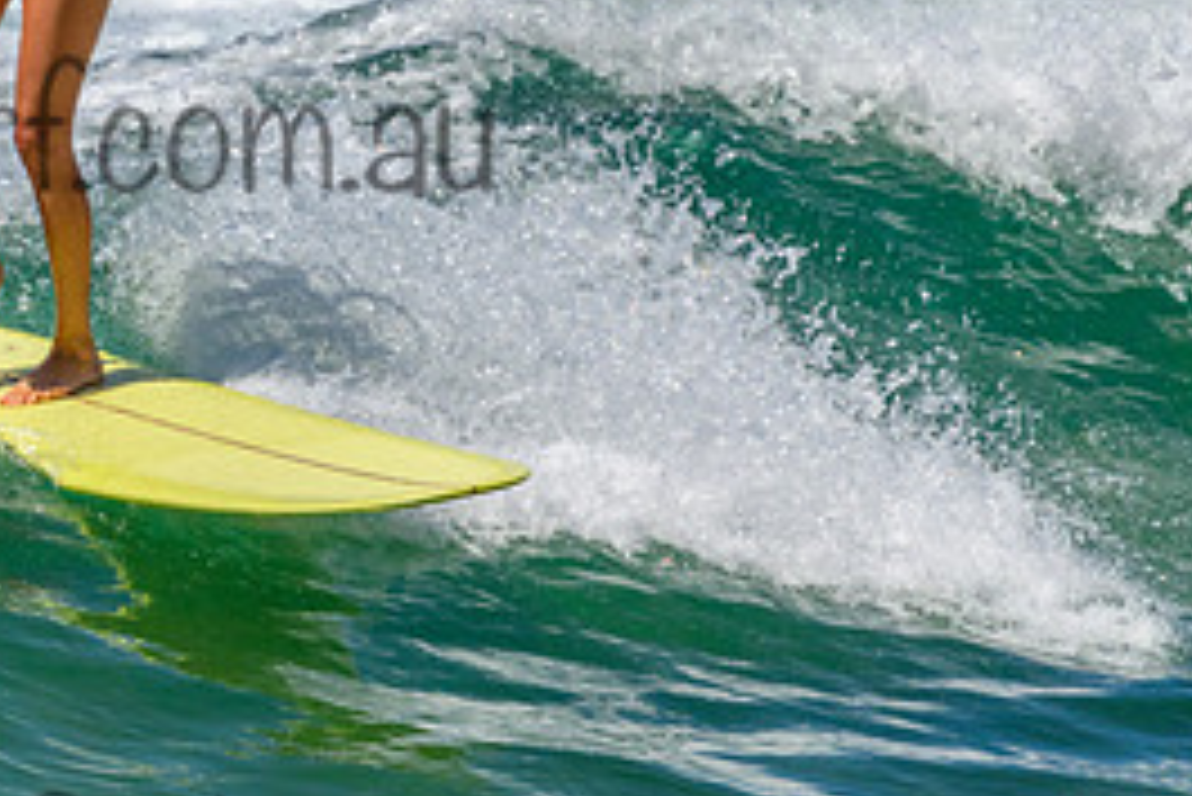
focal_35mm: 2411
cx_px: 51
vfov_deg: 0.6
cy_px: 130
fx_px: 79871
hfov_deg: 0.9
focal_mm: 800
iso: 720
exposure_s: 1/2000
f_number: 11
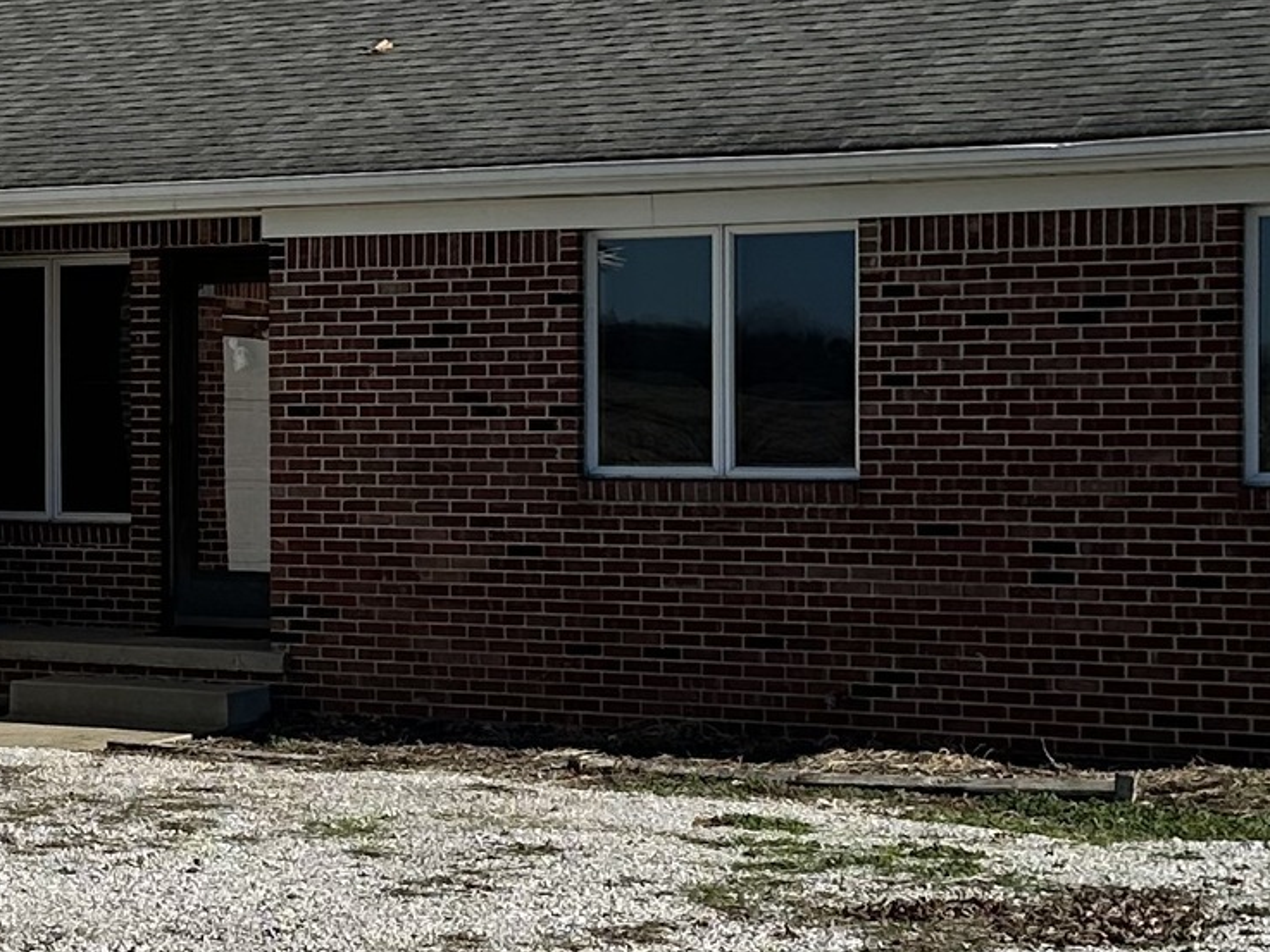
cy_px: 460
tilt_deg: -1.0
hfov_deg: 19.2
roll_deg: +0.1
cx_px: 88
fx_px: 3669
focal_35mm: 100
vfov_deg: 14.8
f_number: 1.78
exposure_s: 1/6623
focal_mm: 6.86
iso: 80
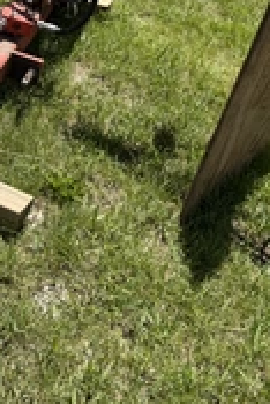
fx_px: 640
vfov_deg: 34.7
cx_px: -25
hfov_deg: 22.5
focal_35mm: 57
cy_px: 136
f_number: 1.78
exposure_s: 1/3584
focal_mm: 6.76
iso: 80
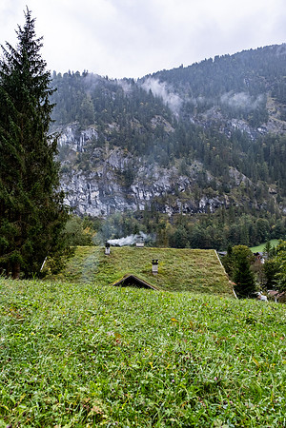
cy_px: 214
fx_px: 334
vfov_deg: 65.5
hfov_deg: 46.4
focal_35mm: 28
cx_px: 143
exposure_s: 1/220
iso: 320
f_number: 4
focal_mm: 18.7
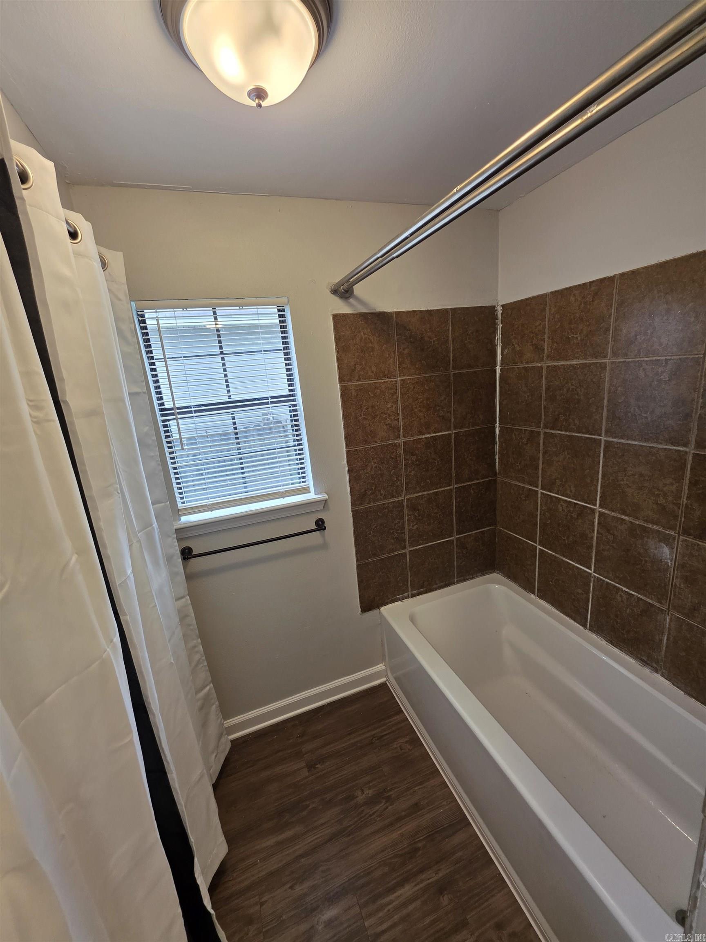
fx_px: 354
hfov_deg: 89.9
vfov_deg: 106.2
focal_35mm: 13
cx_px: 353
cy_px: 471
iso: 125
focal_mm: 2.2
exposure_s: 1/120
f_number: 1.9
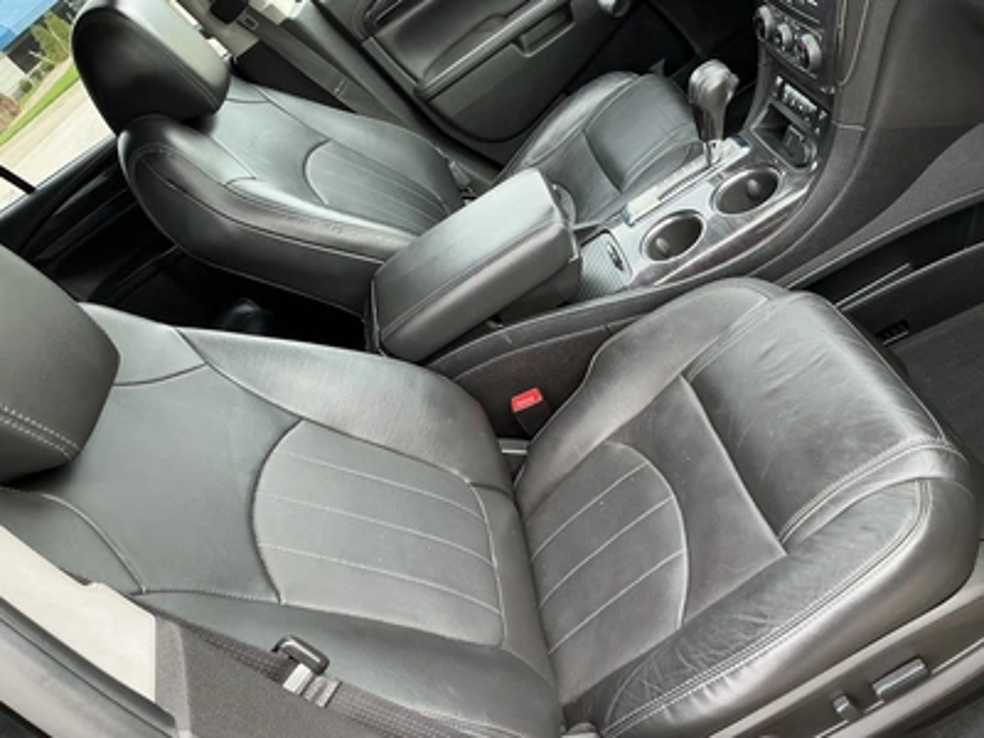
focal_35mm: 28
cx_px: 492
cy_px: 369
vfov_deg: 49.7
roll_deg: +44.4
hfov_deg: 63.4
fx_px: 796
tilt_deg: -32.1
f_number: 1.8
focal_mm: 3
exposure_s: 1/122
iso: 50
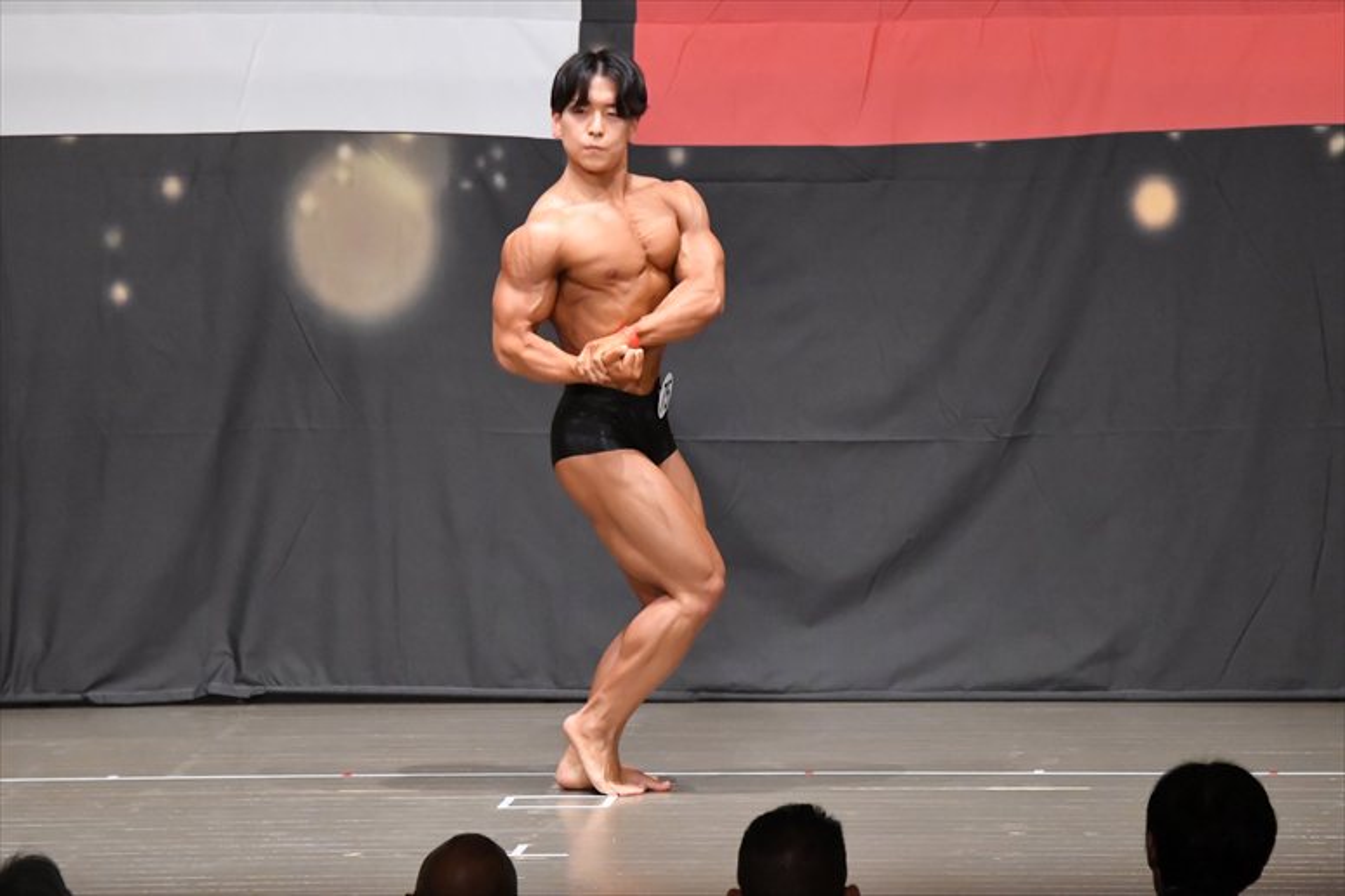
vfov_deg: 6.1
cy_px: 448
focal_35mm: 225
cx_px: 672
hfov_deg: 9.2
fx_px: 8402
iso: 8000
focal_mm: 150
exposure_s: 1/400
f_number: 5.6
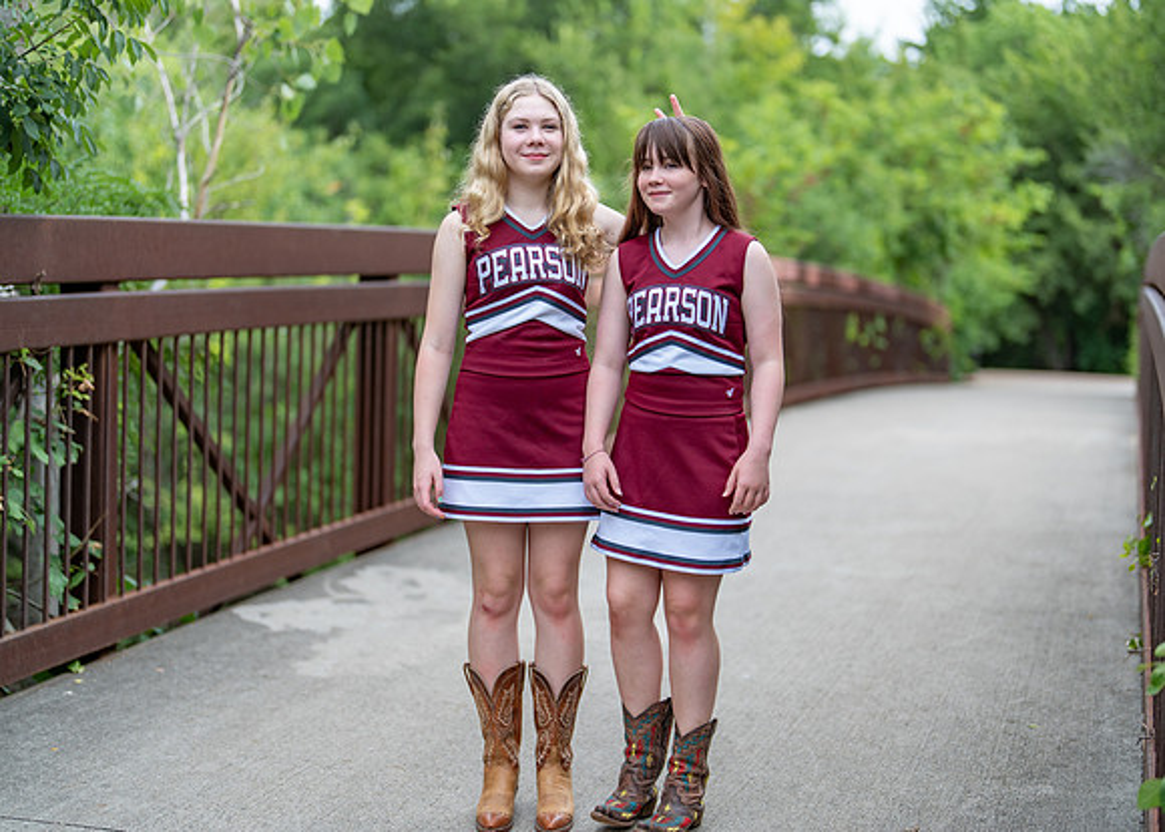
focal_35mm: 53
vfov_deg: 26.8
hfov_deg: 36.9
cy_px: 414
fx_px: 1745
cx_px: 604
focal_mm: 50
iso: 100
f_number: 1.2
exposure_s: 1/1250
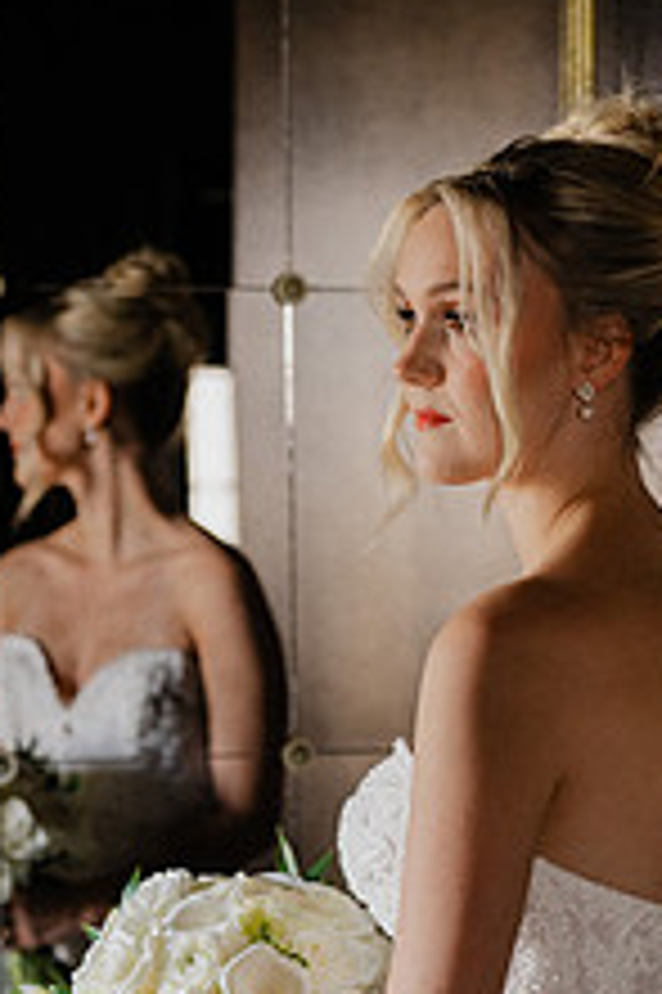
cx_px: 360
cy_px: 805
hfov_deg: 13.4
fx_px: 2818
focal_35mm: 102
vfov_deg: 19.8
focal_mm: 50
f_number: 2.8
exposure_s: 1/125
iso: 1600
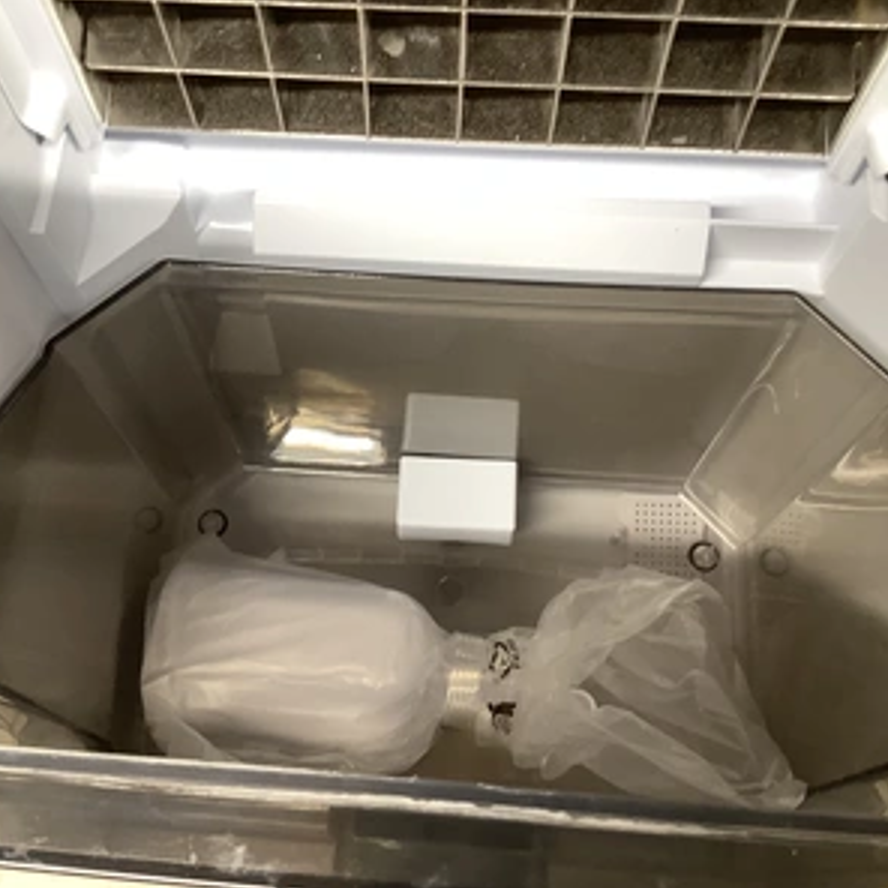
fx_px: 1074
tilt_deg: -69.1
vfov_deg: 44.9
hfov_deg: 44.8
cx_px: 387
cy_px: 444
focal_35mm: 37
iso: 125
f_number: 2.4
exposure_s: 1/60
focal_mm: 3.3
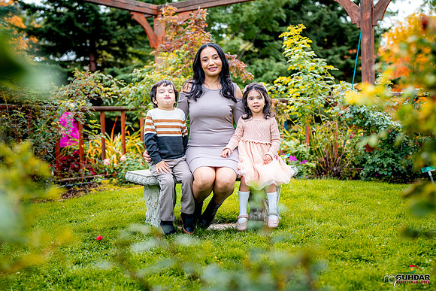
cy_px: 146
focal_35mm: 50
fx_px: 606
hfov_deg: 39.6
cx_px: 218
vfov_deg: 27.0
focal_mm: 50
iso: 200
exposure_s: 1/800
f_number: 2
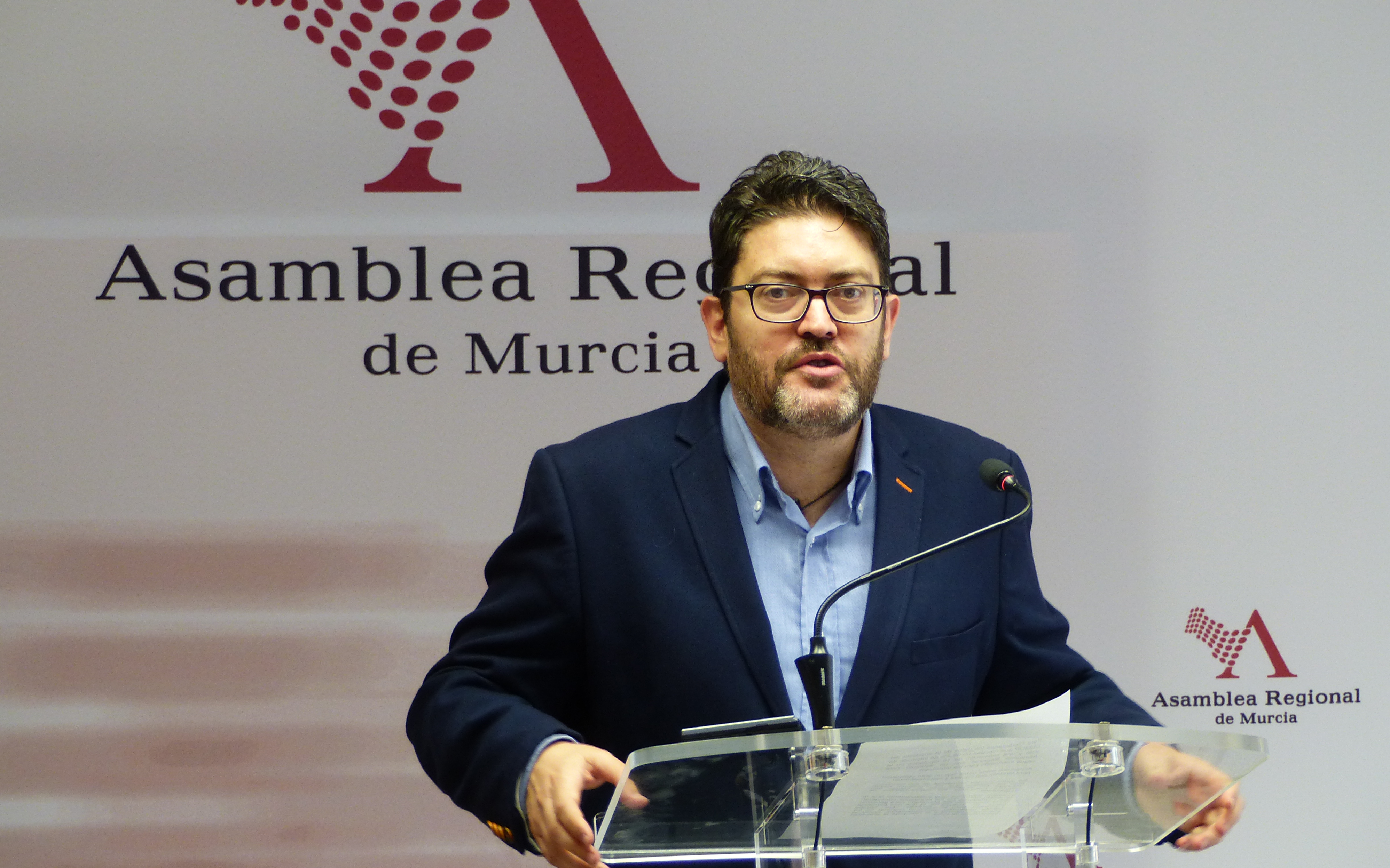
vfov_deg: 7.6
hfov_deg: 12.2
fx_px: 6516
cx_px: 694
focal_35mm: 172
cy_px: 425
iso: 200
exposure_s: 1/80
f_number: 2.8
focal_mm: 29.2
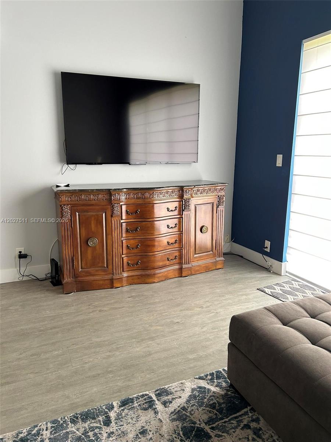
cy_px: 221
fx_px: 331
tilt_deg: -12.0
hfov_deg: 53.1
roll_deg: +0.2
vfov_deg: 67.3
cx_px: 166
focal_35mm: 26
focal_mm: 5.7
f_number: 1.5
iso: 160
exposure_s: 1/60
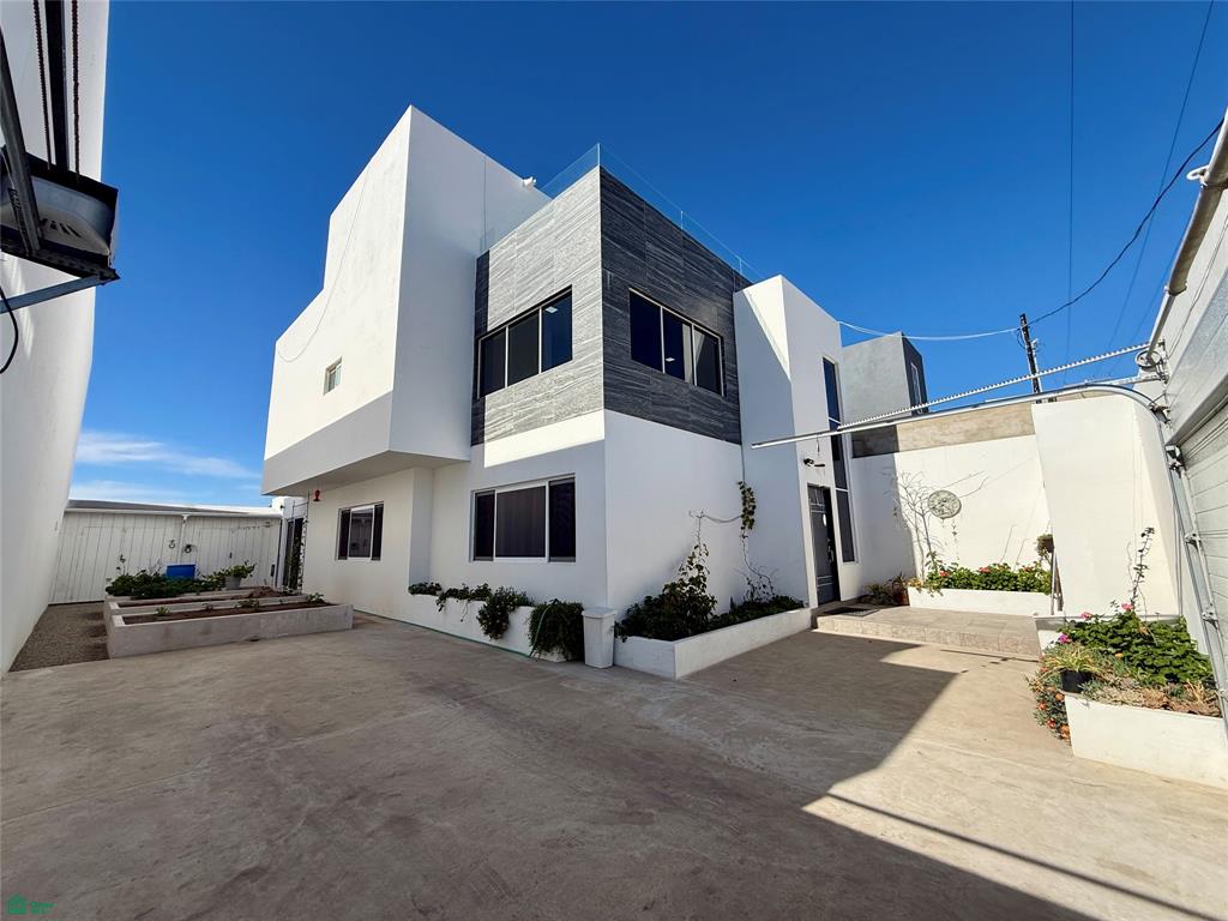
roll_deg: +1.3
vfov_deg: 85.7
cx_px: 614
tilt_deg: +10.2
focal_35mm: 14
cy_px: 460
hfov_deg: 102.1
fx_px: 497
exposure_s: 1/2976
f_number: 2.2
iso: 64
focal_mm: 2.22
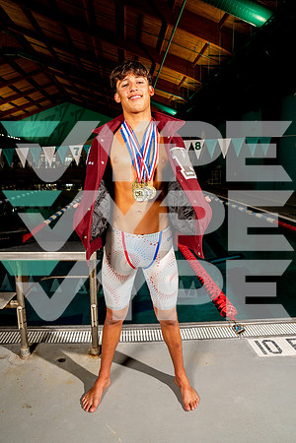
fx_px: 296
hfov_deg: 53.1
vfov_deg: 73.7
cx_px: 148
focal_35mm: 24
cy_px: 222
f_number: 7.1
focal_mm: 24
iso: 400
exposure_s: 1/125
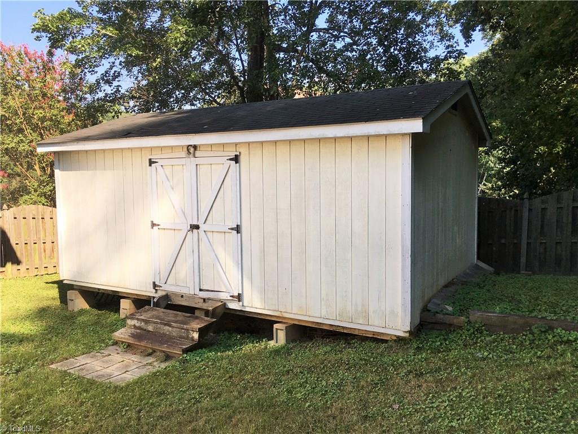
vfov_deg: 48.2
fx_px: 484
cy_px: 217
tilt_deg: -5.2
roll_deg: +0.4
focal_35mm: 29
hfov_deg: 61.7
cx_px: 289
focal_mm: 4.15
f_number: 2.2
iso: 25
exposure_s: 1/635
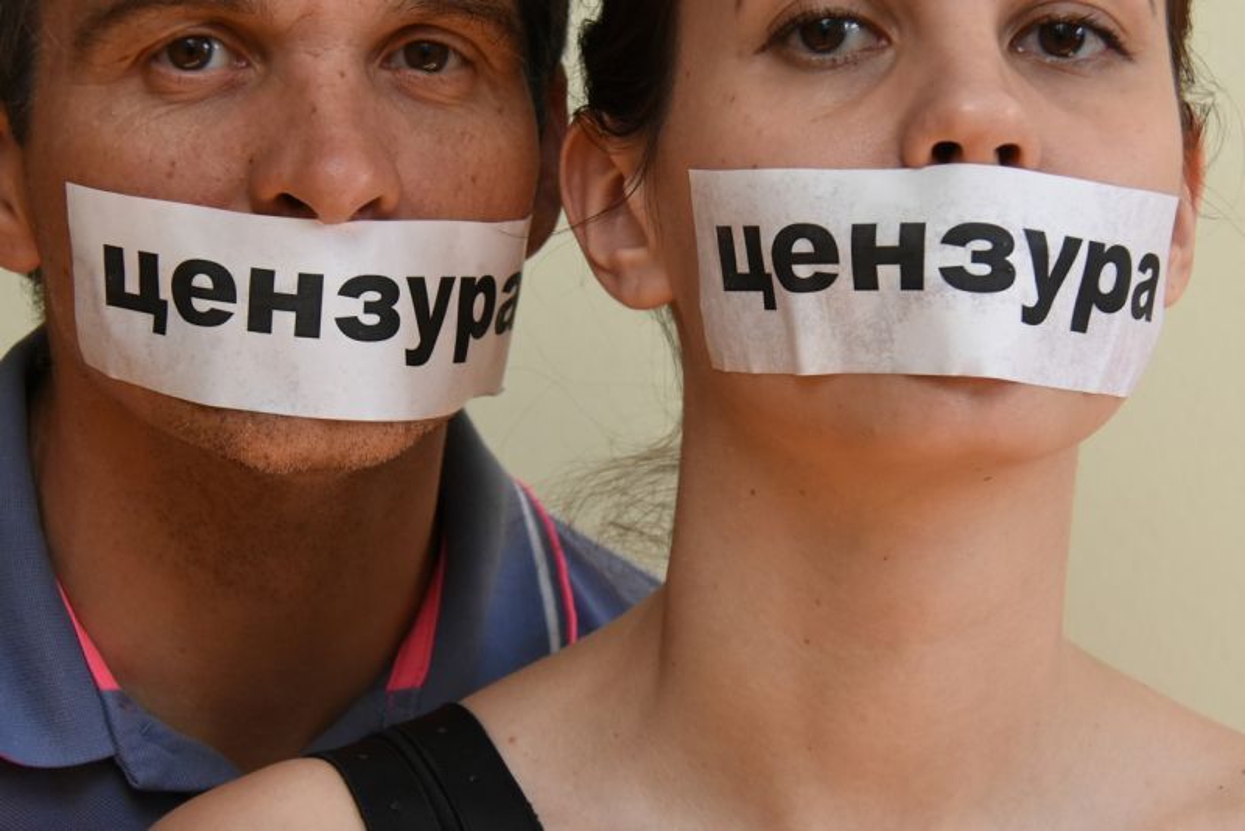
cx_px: 622
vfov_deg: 11.2
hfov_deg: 16.6
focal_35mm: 123
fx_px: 4255
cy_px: 416
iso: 1250
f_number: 8
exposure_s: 1/200
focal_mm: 82
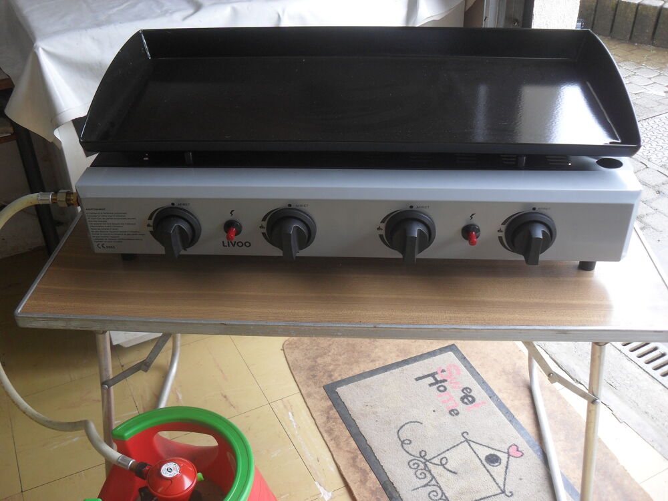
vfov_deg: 40.7
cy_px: 250
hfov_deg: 52.6
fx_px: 675
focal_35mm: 35
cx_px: 334
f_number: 2.8
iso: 80
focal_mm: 6.2
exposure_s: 1/45
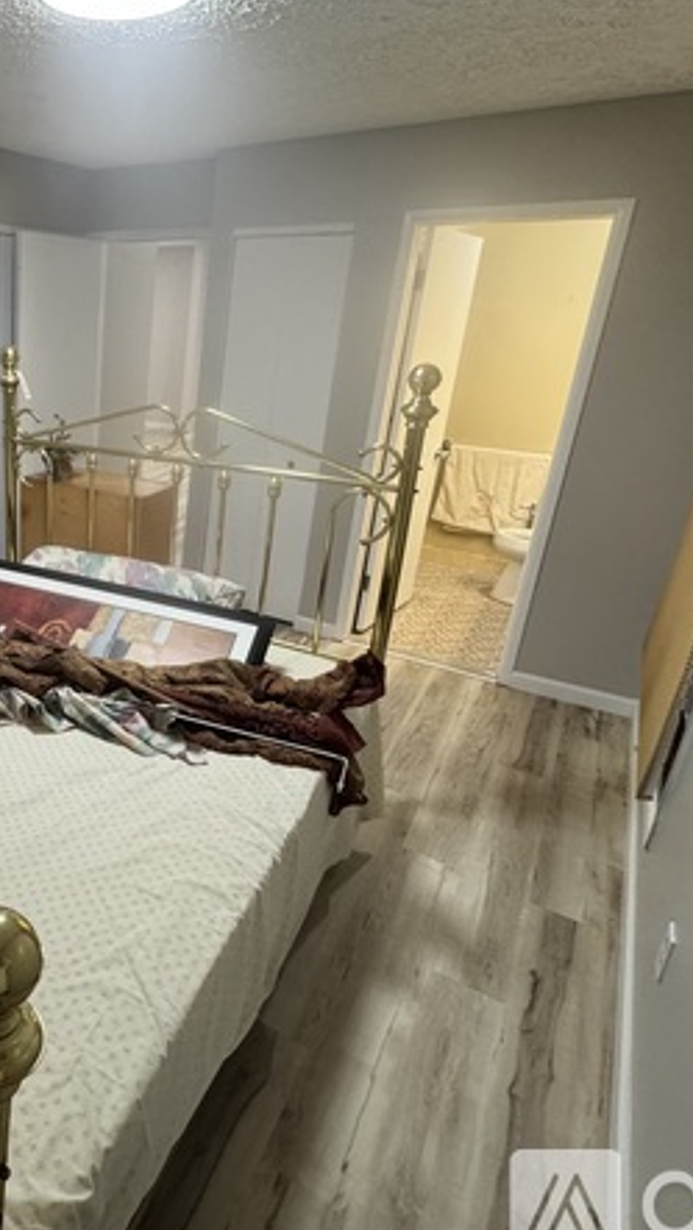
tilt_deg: -19.9
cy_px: 565
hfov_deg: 43.8
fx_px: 750
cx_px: 32
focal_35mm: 23
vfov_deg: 78.5
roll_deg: -0.7
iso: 320
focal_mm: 2.22
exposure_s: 1/120
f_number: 2.2
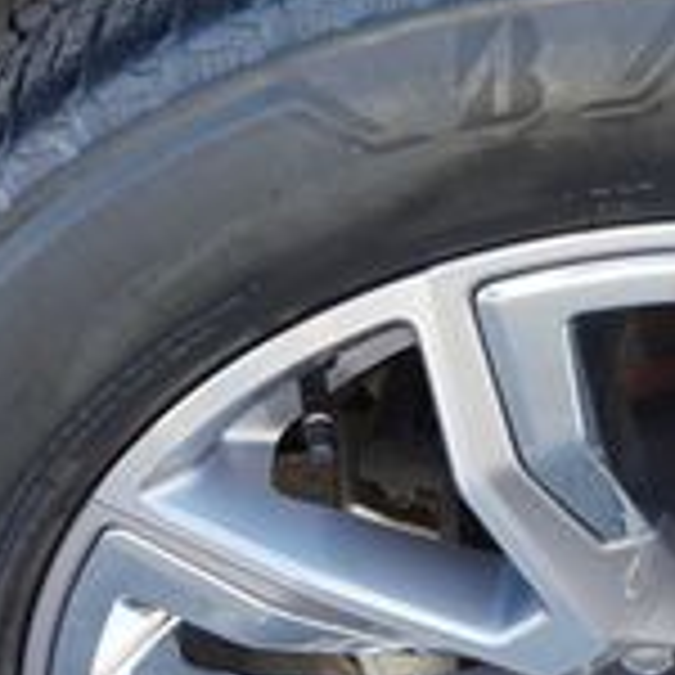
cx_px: 626
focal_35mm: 87
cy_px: 464
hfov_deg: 19.5
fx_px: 1919
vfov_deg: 19.9
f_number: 4
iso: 125
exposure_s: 1/60
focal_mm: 16
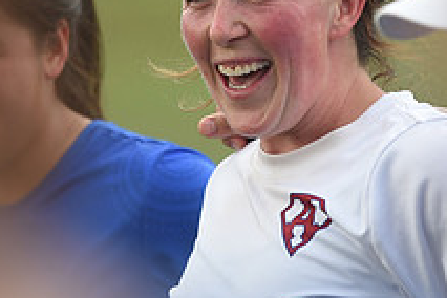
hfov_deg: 3.8
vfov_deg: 2.5
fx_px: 6742
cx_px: 269
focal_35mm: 543
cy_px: 58
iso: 200
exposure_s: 1/500
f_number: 2.8
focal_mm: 200
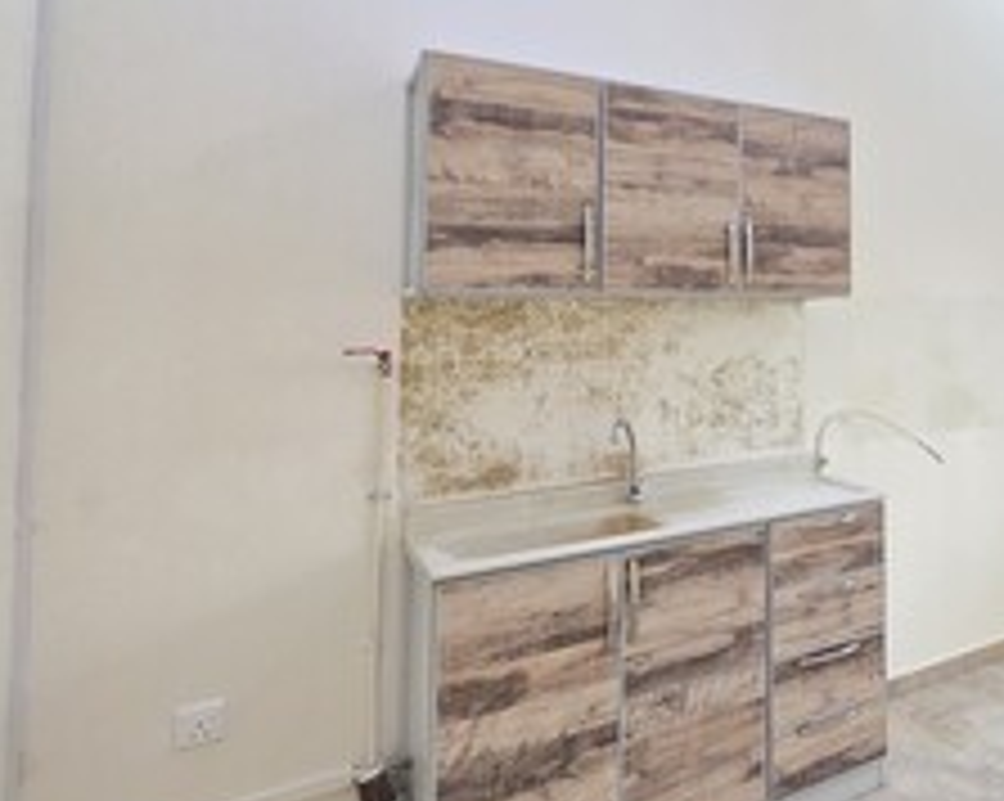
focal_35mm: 26
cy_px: 263
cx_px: 1006
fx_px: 772
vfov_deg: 53.7
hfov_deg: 52.3
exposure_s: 1/100
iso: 200
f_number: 1.9
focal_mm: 2.2
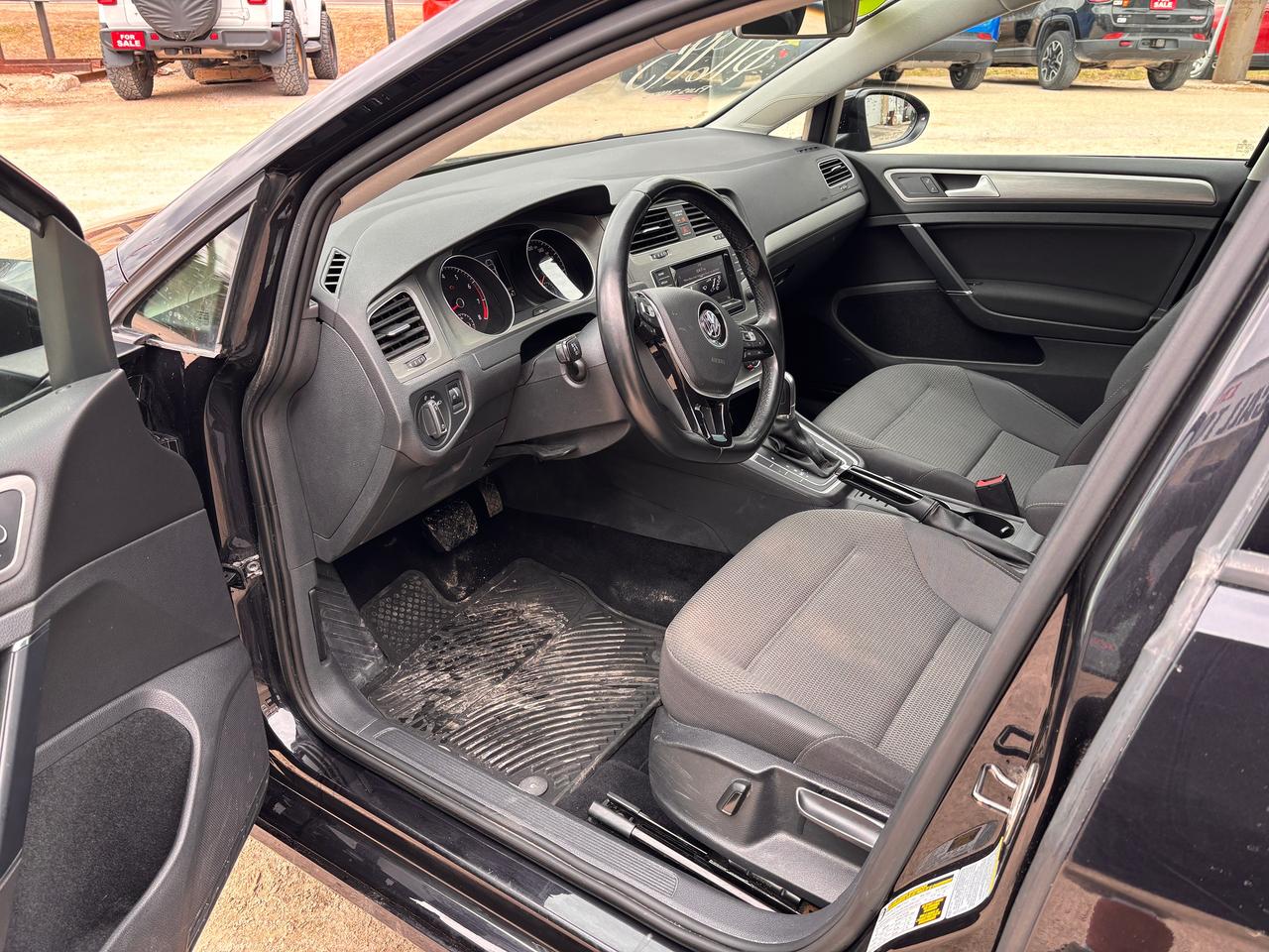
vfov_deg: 53.1
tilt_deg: -27.6
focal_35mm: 26
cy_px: 476
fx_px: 953
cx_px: 634
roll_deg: -1.4
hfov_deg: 67.3
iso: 40
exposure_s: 1/158
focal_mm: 5.96
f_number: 1.6
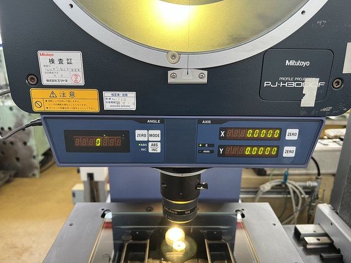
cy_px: 132
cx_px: 176
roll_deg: -0.6
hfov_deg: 67.3
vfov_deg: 53.1
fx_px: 264
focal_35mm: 26
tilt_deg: -19.3
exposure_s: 1/63
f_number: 1.5
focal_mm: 5.7
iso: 125
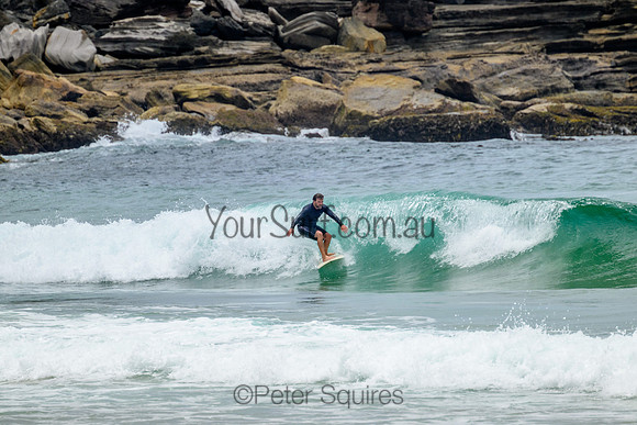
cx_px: 318
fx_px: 14158
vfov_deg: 1.7
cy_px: 212
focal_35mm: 800
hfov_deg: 2.6
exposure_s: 1/2000
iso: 800
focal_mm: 800
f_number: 11
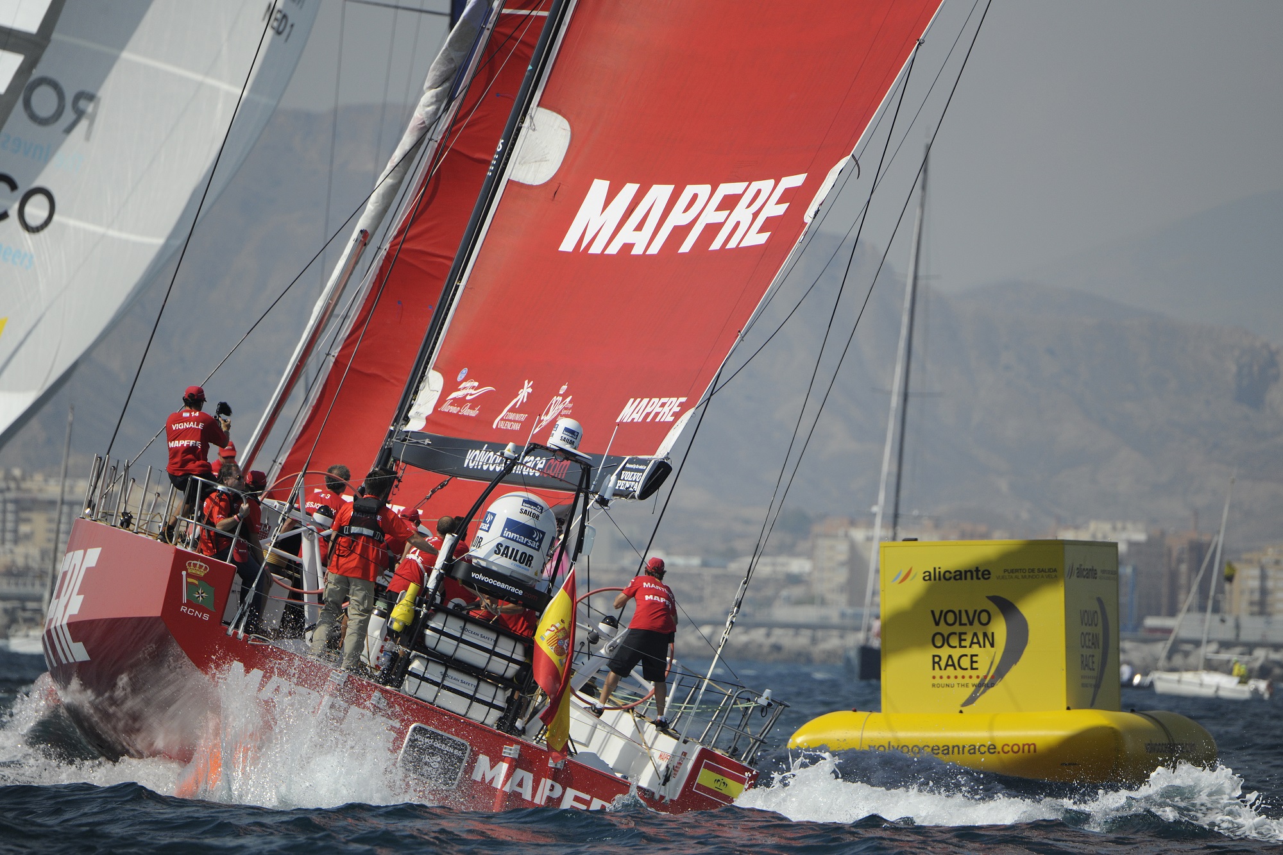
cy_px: 428
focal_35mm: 400
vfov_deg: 3.4
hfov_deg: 5.2
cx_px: 642
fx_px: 14253
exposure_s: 1/3200
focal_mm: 400
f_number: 5.6
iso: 400
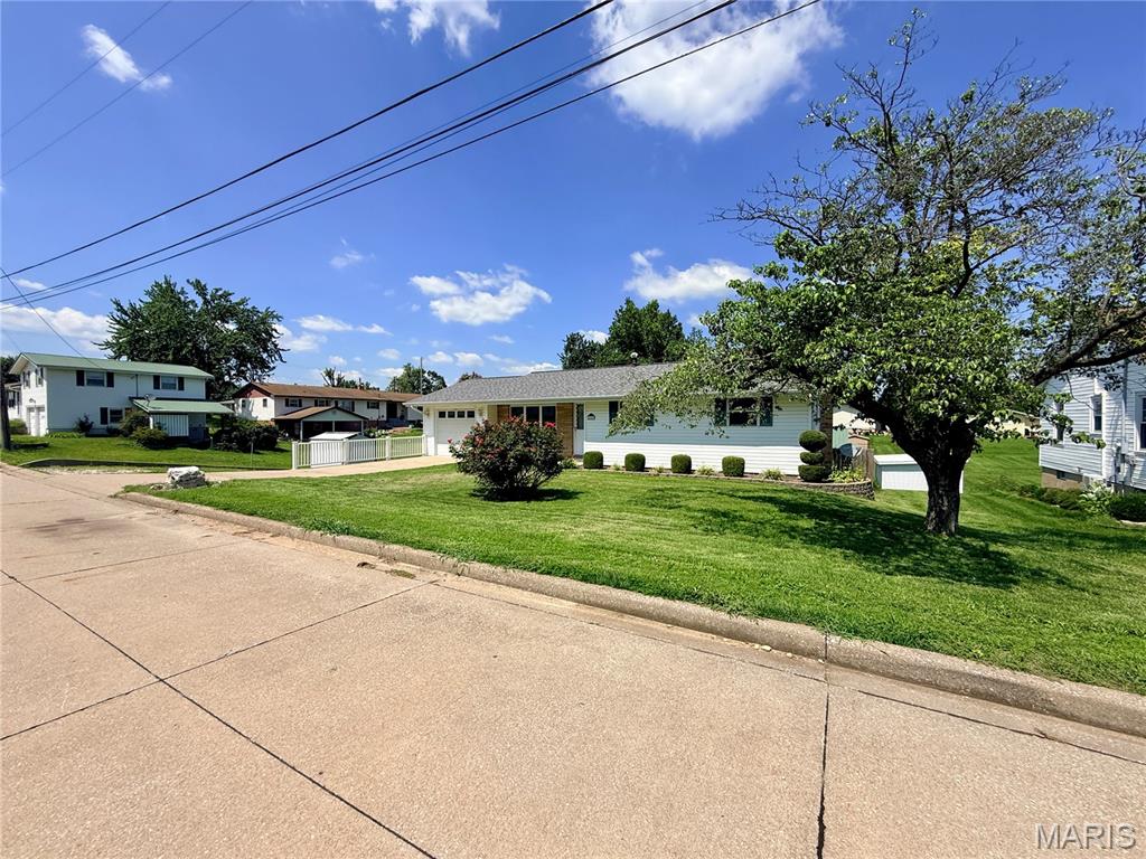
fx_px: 463
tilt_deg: -1.3
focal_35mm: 14
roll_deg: -0.1
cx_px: 573
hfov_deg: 102.1
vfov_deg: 85.7
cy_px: 430
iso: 50
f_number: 2.2
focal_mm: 2.22
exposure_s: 1/2611
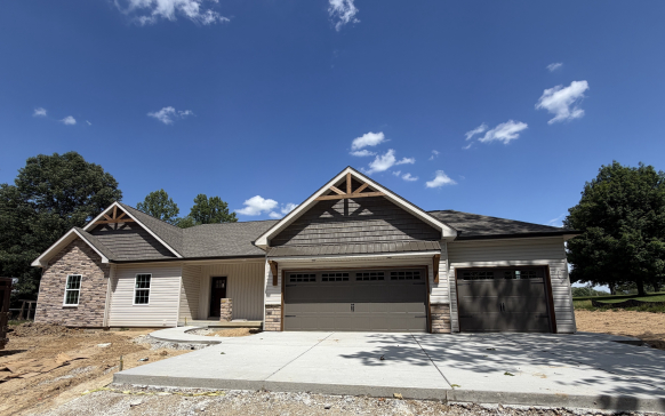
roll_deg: +0.4
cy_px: 262
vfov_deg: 66.9
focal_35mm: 17
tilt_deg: +10.7
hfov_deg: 94.3
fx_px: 308
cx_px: 325
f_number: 2.2
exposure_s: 1/1368
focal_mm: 2.22
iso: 20
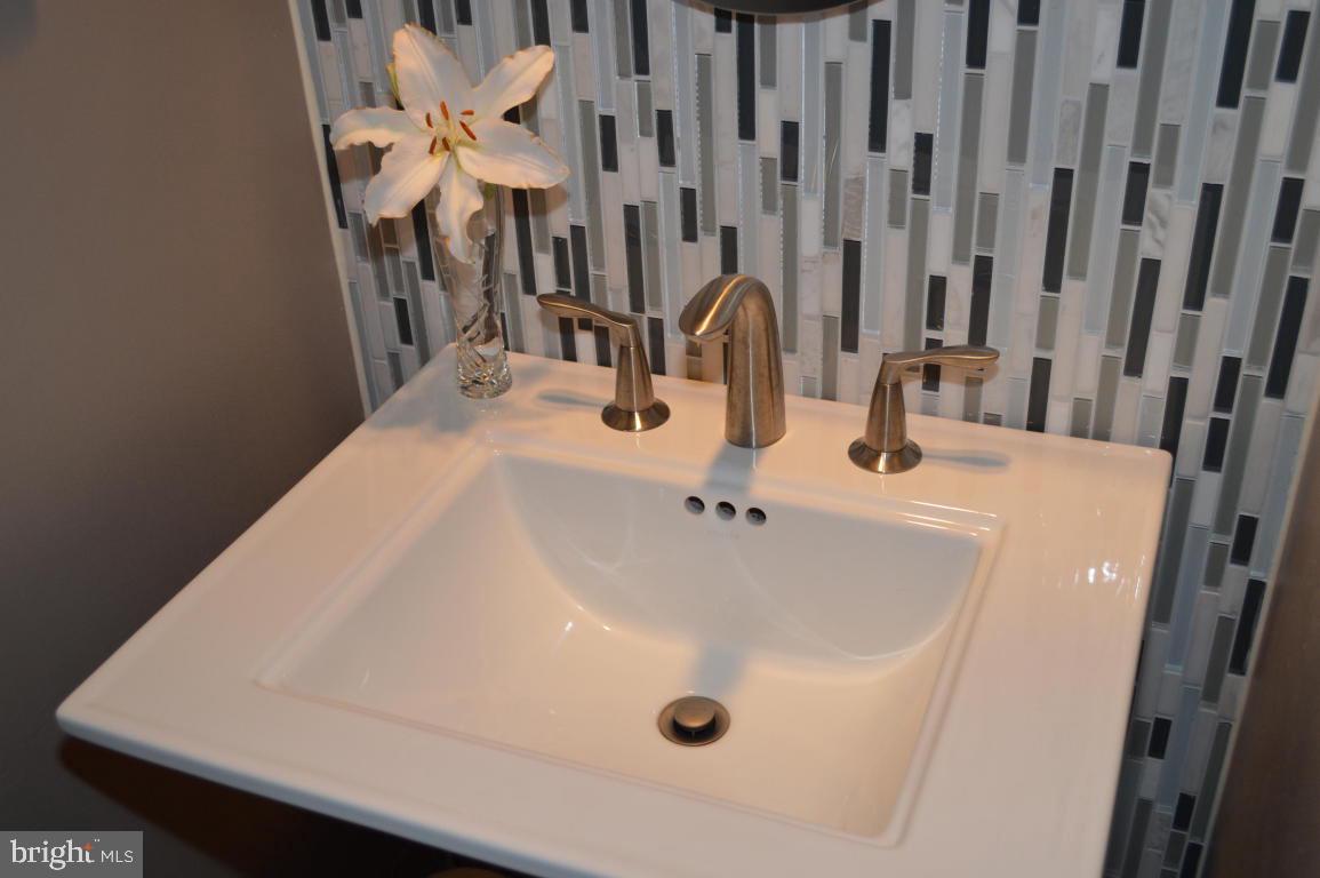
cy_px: 439
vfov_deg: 34.1
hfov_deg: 49.6
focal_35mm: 39
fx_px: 1429
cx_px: 660
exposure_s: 1/80
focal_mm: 26
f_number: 4.2
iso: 400
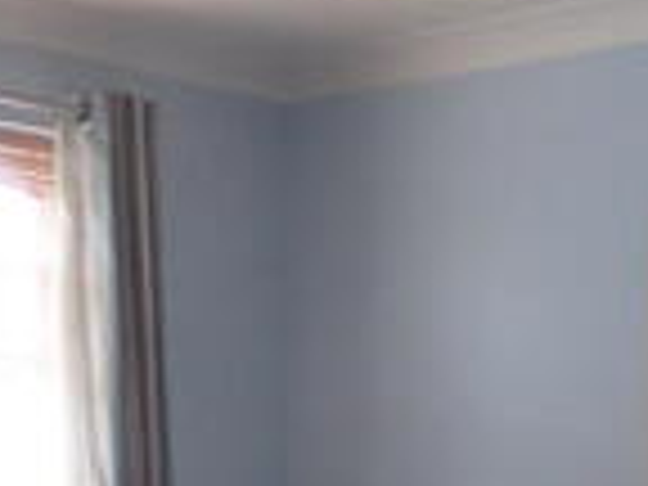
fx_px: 1816
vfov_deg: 14.5
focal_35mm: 97
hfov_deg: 19.7
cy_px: 659
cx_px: 628
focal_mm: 4.3
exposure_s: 1/34
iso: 133
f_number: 3
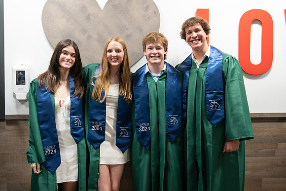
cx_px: 143
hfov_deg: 39.6
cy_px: 96
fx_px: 397
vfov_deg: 27.0
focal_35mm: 50
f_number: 1.2
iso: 500
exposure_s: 1/320
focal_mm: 50
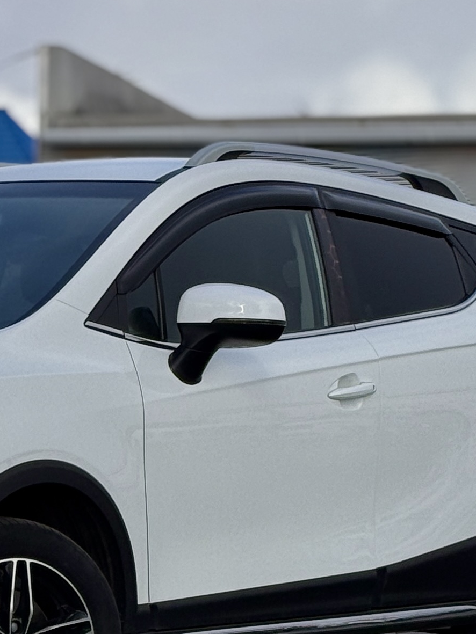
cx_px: -16
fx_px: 2750
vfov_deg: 13.1
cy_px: 459
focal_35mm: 150
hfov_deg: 9.8
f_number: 1.78
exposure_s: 1/5208
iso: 80
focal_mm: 6.76
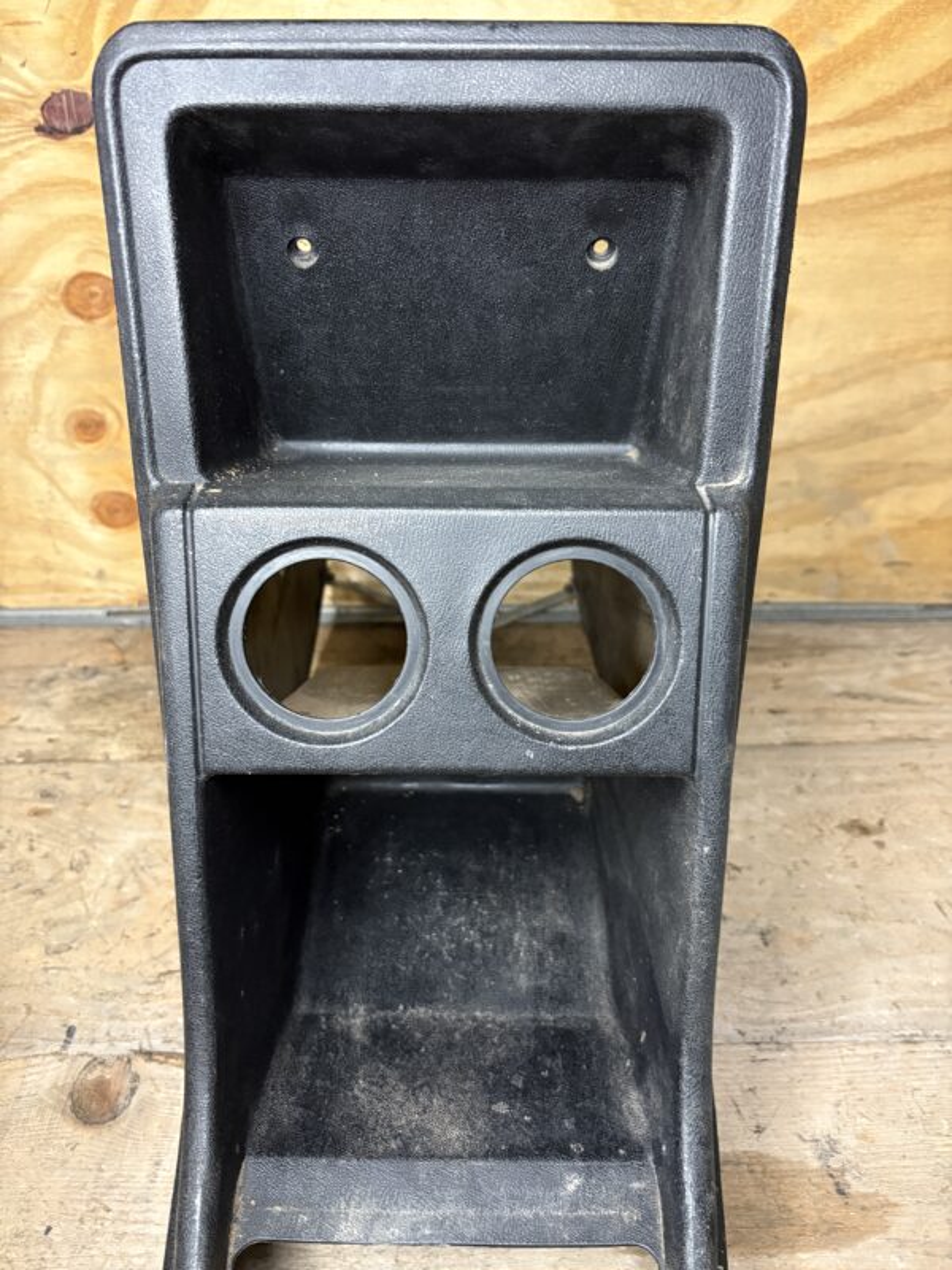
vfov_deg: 67.3
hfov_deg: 53.1
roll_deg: +3.1
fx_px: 953
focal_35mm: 26
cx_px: 476
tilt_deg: -36.2
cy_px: 635
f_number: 1.6
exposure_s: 1/33
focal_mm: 5.96
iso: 500
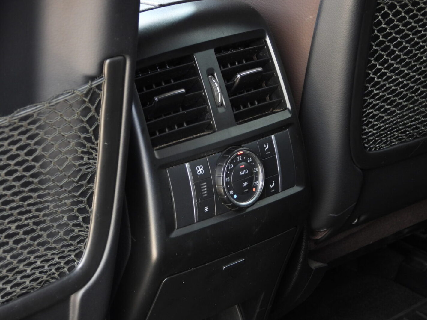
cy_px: 160
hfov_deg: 17.1
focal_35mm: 115
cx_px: 214
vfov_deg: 12.9
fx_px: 1419
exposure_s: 1/60
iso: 280
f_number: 4
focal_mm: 20.7
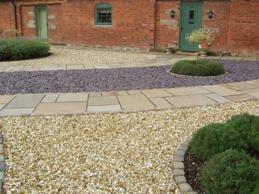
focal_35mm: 38
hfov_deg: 49.0
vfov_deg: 37.7
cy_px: 97
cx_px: 130
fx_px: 284
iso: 50
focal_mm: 7.8
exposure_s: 1/160
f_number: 5.1
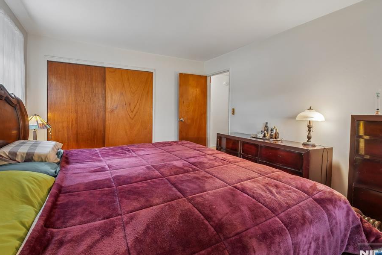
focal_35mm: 16
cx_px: 182
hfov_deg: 96.7
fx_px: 170
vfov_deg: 73.6
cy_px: 118
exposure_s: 1/2.5
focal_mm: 14
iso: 400
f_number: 8
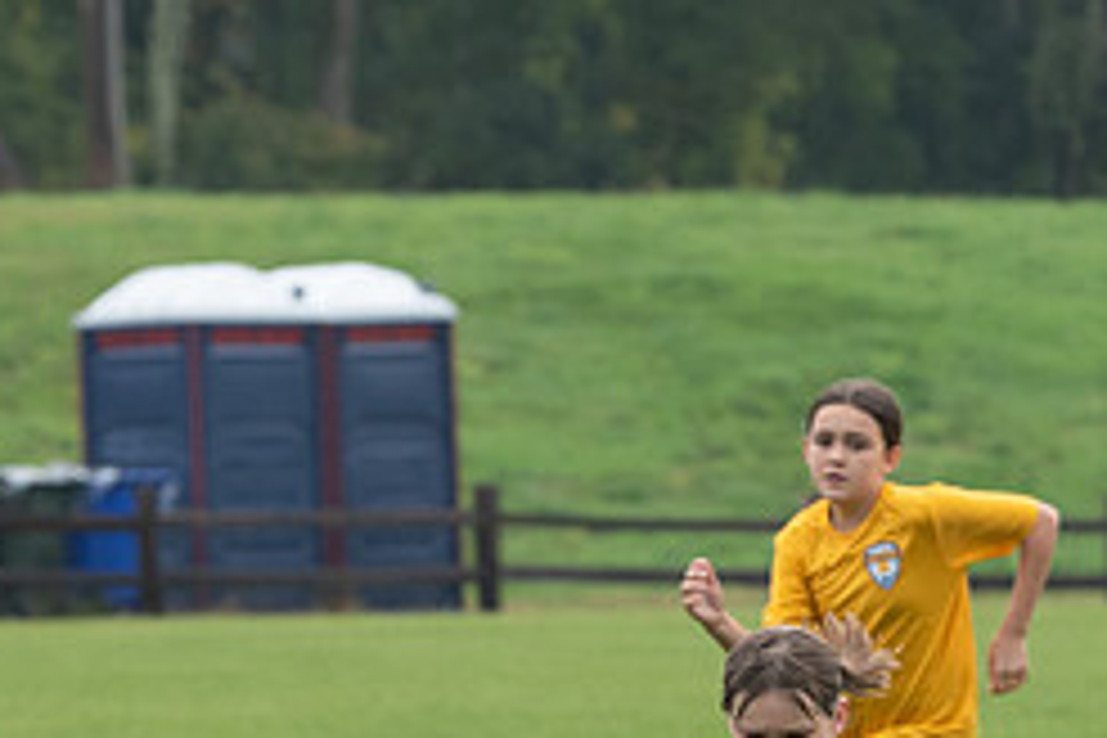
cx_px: 498
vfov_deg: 2.7
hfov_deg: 4.0
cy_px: 876
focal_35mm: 518
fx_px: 15927
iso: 640
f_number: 5
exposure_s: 1/500
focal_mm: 140
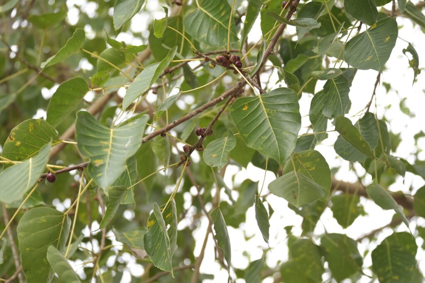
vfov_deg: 12.2
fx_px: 1328
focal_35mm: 112
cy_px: 142
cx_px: 212
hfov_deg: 18.2
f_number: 4.8
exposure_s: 1/250
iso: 400
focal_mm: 75
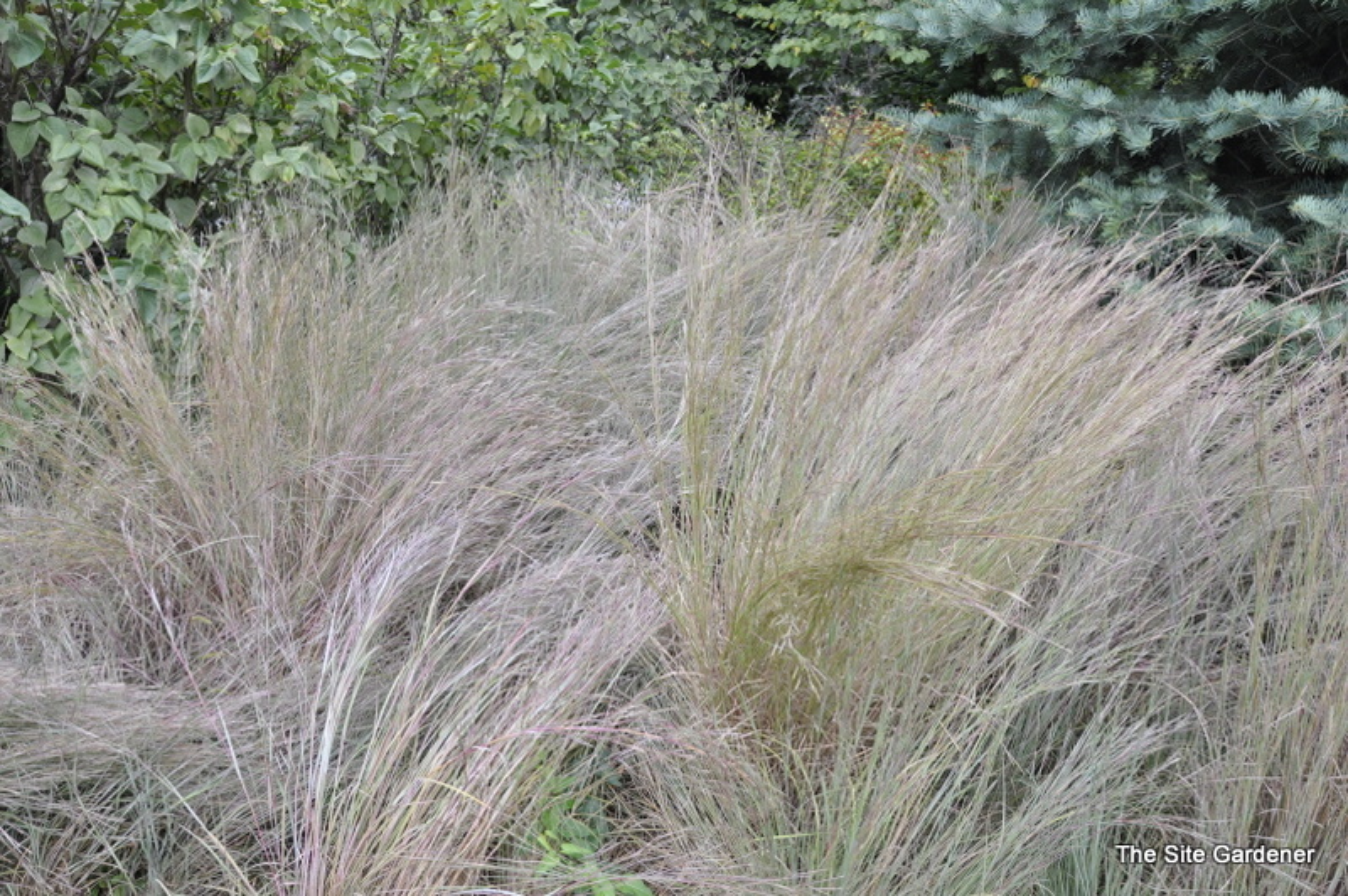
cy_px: 448
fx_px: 1010
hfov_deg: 67.4
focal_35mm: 27
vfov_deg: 47.9
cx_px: 674
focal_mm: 18
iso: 200
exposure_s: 1/60
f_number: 8
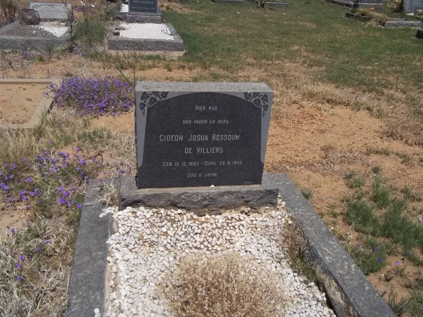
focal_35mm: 32
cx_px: 212
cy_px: 158
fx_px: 391
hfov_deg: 56.8
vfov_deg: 44.2
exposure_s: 1/800
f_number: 5.5
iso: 80
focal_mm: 5.7
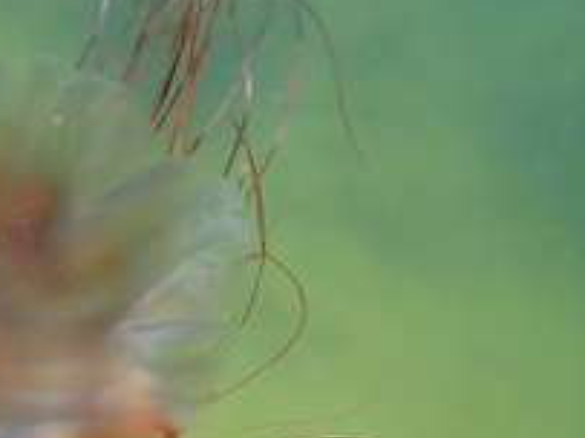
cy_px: 344
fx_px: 1250
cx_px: -52
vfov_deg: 19.7
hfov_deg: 24.6
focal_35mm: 74
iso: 100
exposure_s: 1/60
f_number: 6.3
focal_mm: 5.4
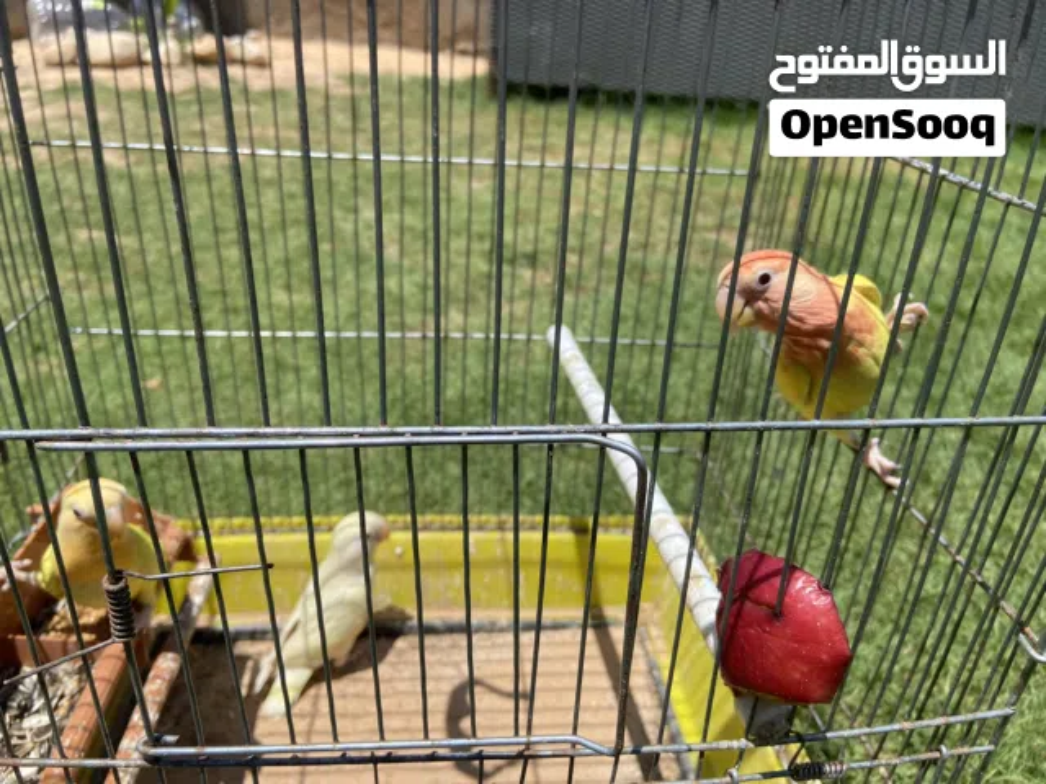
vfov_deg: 53.1
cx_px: 523
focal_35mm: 26
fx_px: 786
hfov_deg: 67.3
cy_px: 392
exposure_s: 1/2890
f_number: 1.8
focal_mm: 4.25
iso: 32
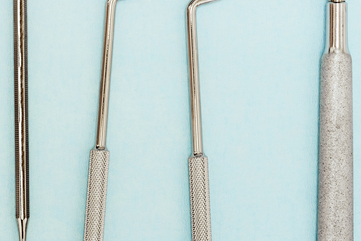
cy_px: 49
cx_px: -145
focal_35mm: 153
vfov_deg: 8.9
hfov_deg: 12.9
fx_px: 1534
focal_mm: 50
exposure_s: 1/200
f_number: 2.8
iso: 640
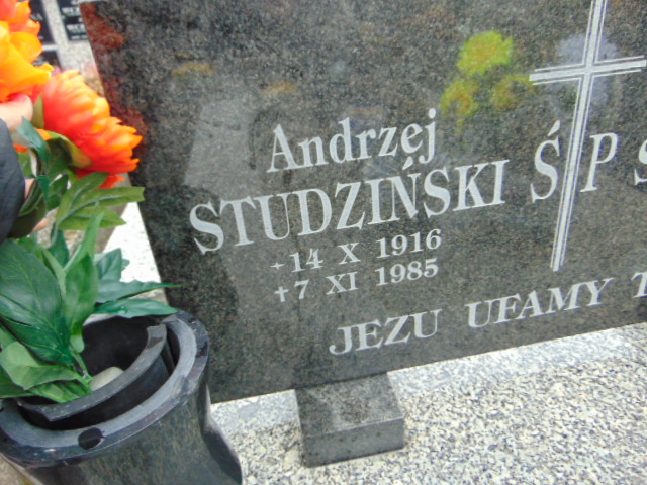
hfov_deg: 69.4
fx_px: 467
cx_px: 324
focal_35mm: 25
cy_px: 242
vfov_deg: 54.9
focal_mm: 4.5
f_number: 3
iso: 160
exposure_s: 1/60
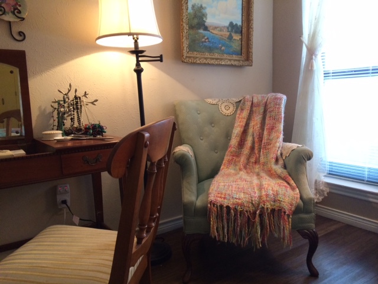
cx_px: 189
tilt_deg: -8.1
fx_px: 317
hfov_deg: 61.7
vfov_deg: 48.2
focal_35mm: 29
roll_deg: +1.4
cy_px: 142
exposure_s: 1/30
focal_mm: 4.15
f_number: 2.2
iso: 64
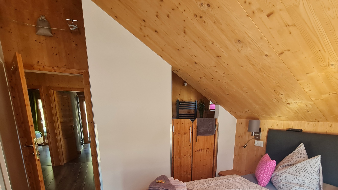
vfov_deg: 55.3
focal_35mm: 18
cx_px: 186
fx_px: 161
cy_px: 160
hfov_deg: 92.3
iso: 125
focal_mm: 2.2
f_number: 2.2
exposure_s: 1/50
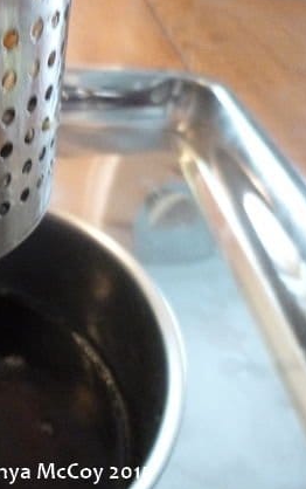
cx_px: -11
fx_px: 506
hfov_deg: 30.8
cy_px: 233
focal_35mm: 38
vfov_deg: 51.5
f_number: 3.1
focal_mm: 4.5
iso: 1000
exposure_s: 1/15
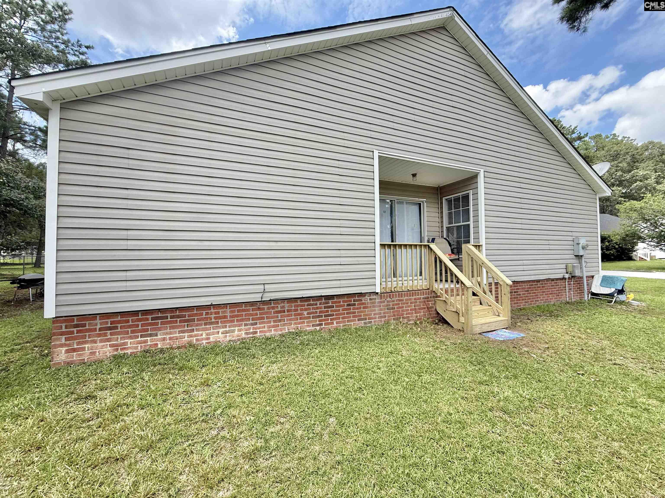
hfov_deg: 102.1
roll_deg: +0.3
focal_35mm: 14
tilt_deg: +2.6
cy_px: 249
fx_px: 269
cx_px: 332
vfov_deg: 85.7
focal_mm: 2.22
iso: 50
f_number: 2.2
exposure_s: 1/942
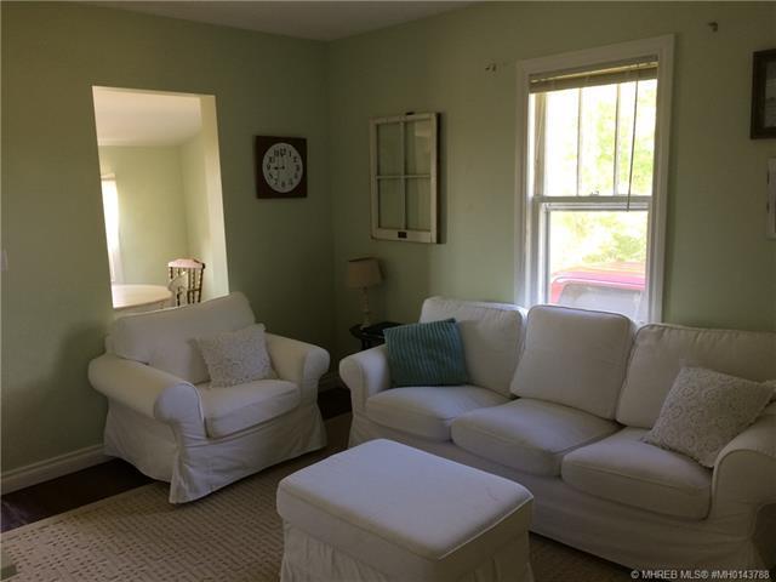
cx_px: 388
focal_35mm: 29
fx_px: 650
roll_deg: +1.2
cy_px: 291
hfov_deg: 61.7
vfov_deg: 48.2
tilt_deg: -8.2
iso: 40
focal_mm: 4.15
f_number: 2.2
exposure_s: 1/30
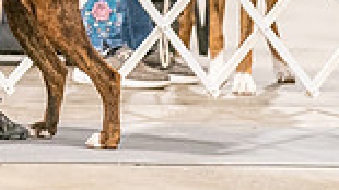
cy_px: -180
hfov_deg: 3.0
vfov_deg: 1.7
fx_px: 6388
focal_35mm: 711
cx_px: -127
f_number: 2.8
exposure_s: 1/200
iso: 6400
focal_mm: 181
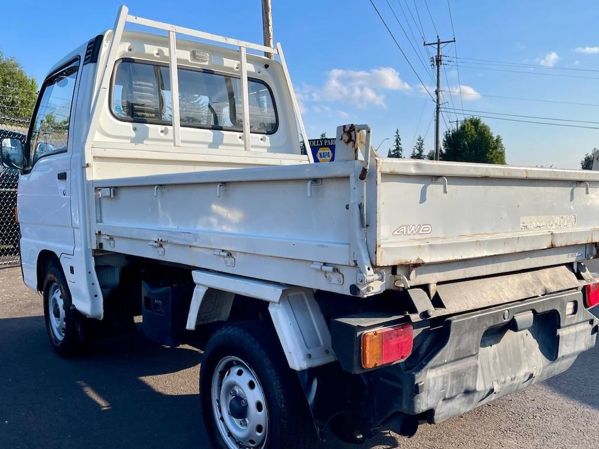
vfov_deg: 45.2
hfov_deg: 58.3
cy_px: 267
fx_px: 536
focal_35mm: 31
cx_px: 317
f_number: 1.6
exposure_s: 1/2660
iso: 32
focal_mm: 5.1
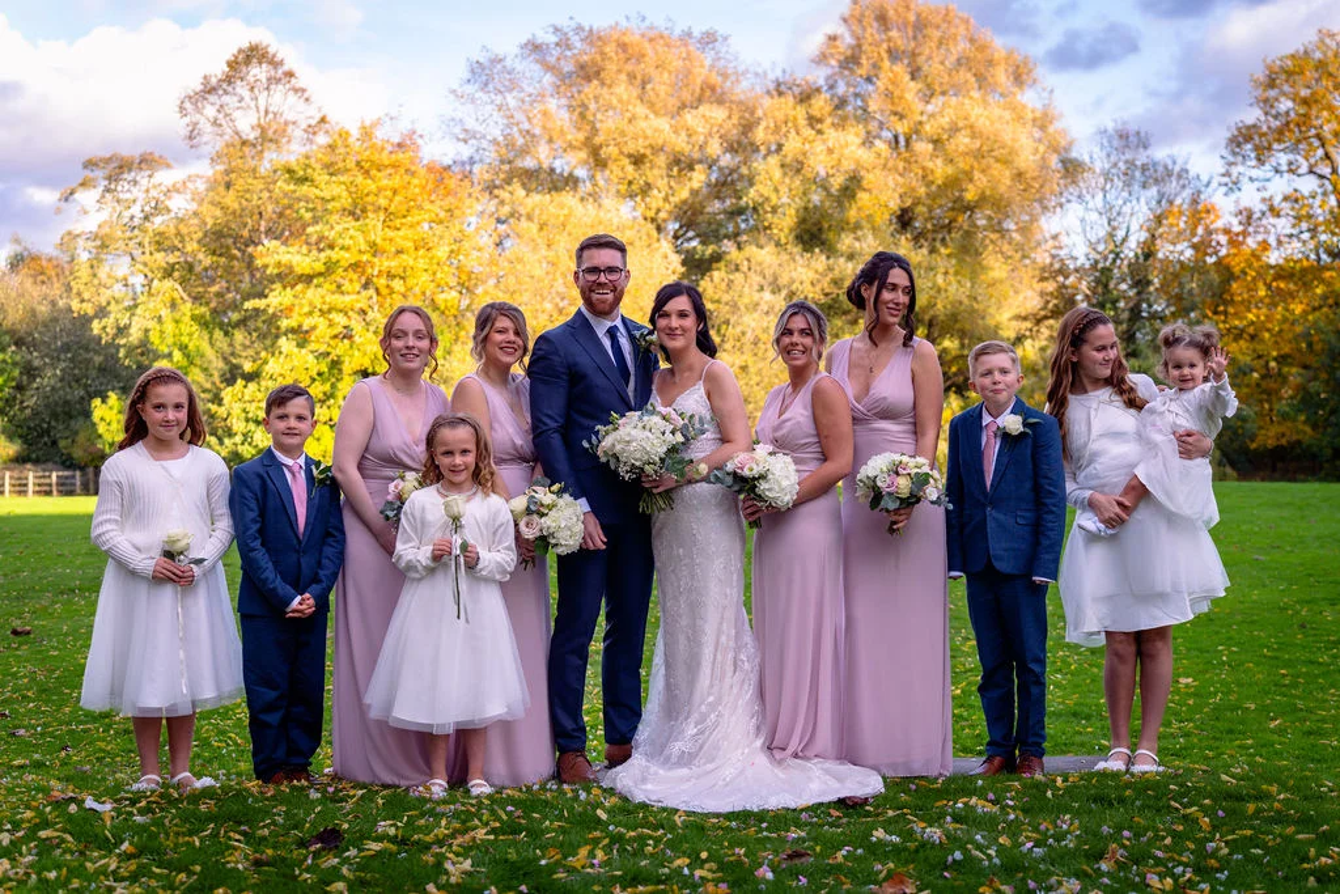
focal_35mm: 46
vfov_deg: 29.5
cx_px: 732
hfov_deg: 43.1
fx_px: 1696
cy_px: 433
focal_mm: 41
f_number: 2.8
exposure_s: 1/250
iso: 100
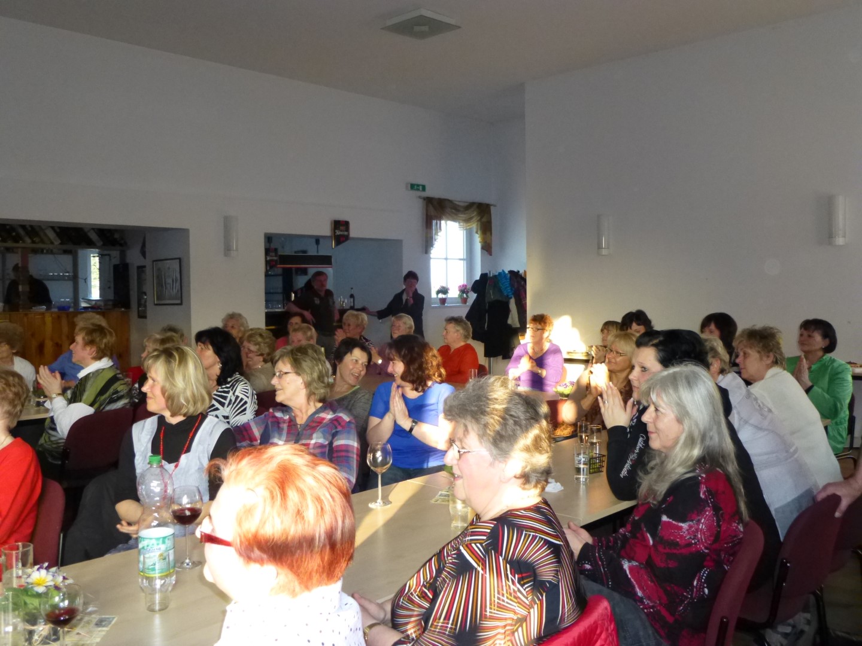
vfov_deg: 45.4
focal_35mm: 31
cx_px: 431
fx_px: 772
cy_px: 323
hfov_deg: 58.4
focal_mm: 5.6
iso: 800
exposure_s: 1/60
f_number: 3.4
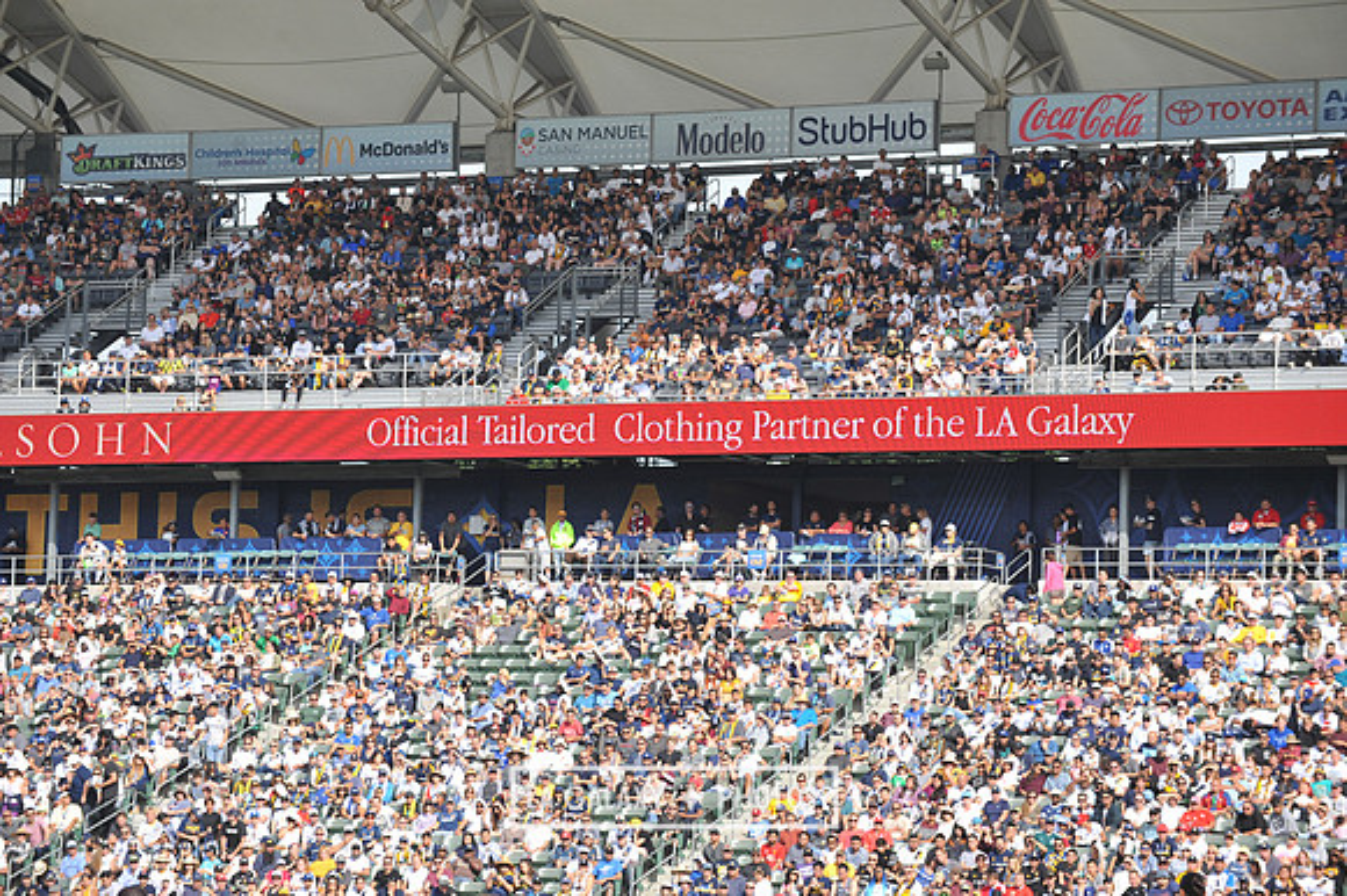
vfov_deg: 9.1
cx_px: 674
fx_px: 5609
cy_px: 448
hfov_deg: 13.7
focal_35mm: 150
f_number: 5.6
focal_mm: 150
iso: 500
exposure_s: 1/1250
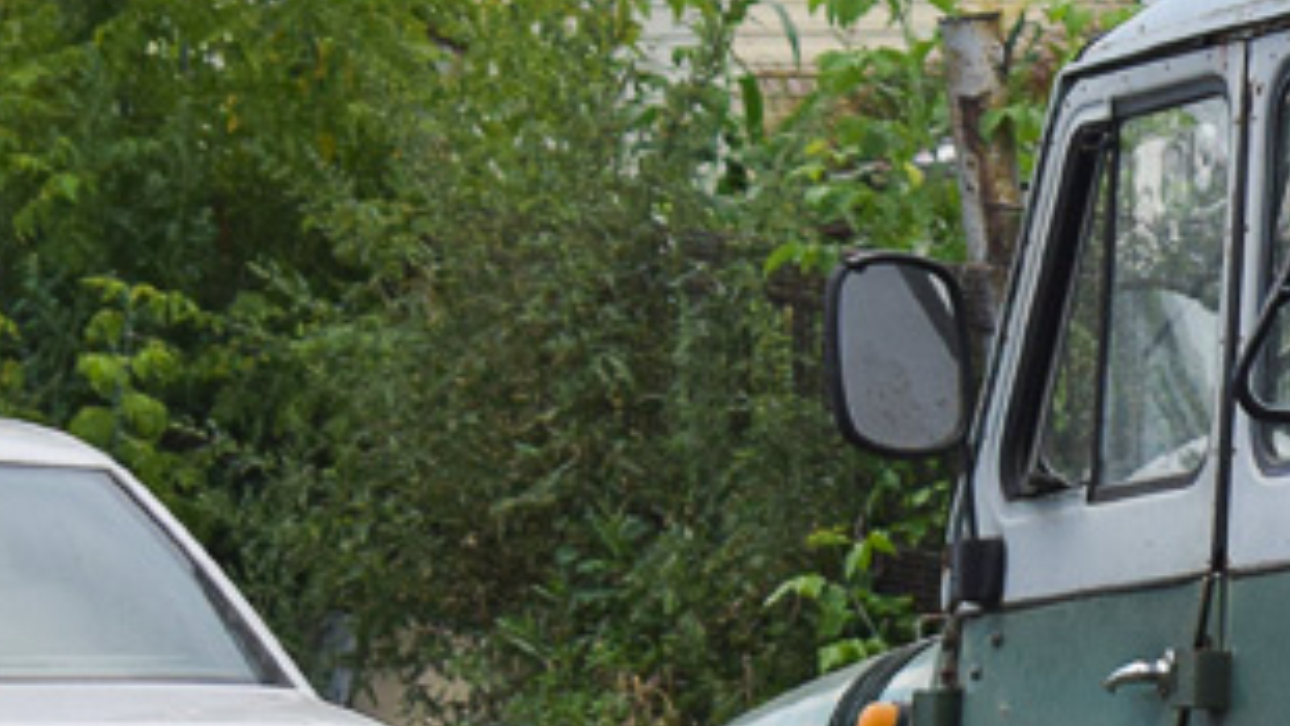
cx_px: 1896
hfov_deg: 6.4
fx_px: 11392
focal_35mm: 333
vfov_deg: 3.6
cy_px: 402
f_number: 5.6
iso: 400
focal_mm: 55
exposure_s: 1/500
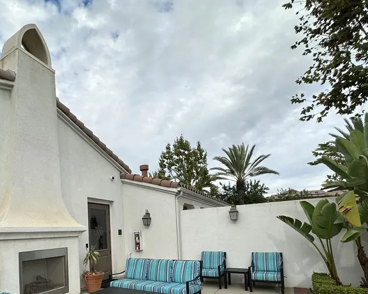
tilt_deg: +3.7
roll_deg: +2.2
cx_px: 135
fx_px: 240
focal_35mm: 22
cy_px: 219
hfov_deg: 73.6
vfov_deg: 59.8
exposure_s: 1/1103
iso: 50
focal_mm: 2.22
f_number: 2.2
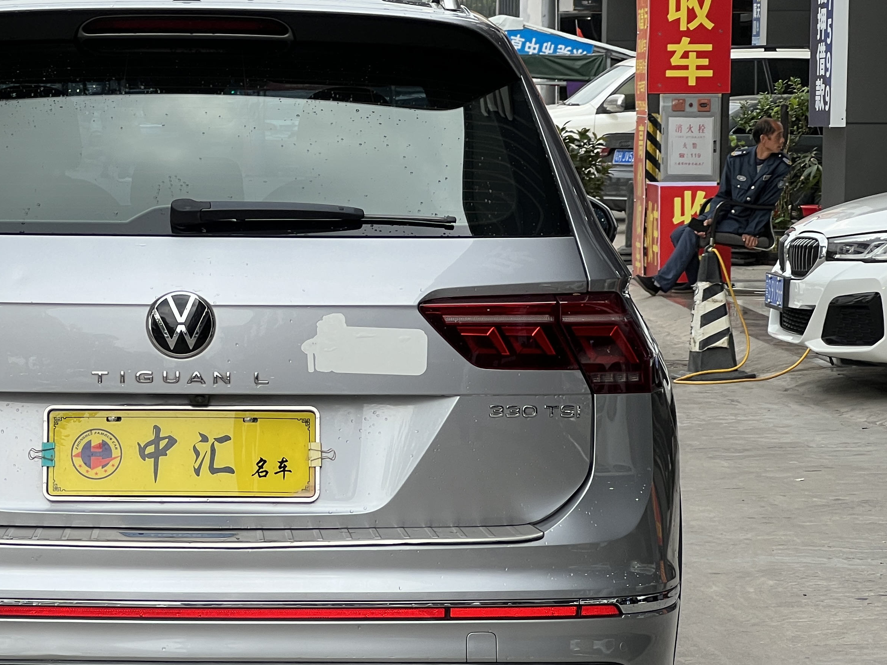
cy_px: 375
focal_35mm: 132
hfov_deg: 14.8
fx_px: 3382
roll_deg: -0.1
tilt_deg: -3.6
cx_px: 158
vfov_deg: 11.2
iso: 40
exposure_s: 1/99
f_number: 2.8
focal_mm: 9
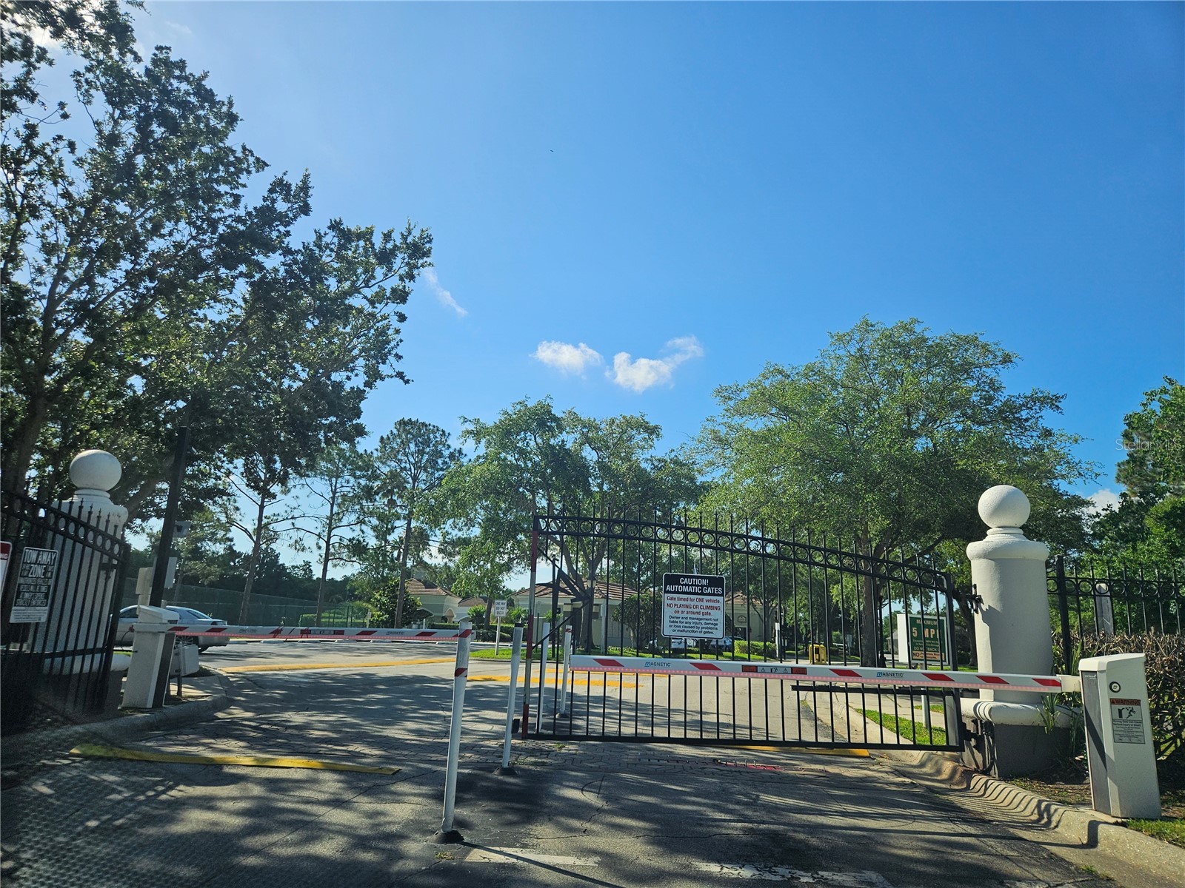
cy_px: 444
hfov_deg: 73.9
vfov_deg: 58.9
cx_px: 592
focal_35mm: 23
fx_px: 787
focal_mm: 5.4
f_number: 1.8
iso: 25
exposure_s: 1/1775
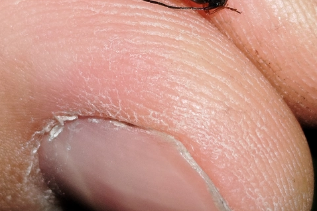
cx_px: 158
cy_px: 34
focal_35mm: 46
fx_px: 405
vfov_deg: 28.4
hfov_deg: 42.8
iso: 50
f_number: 1.7
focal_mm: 5.31
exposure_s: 1/949
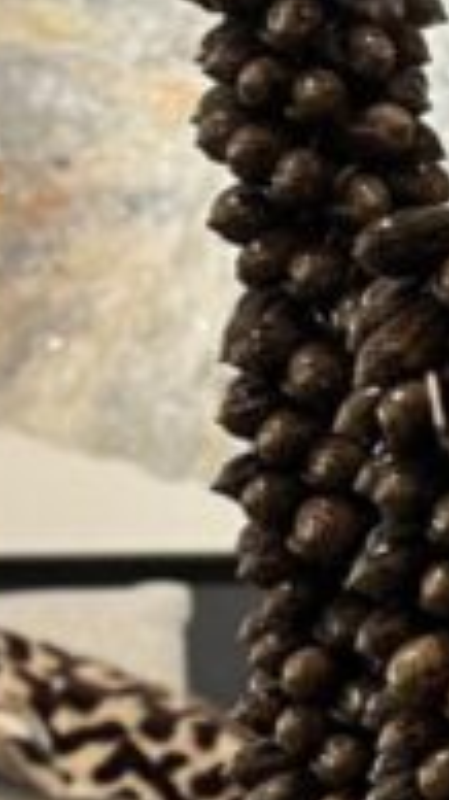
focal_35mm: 136
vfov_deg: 15.0
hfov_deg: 8.7
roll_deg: +2.9
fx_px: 2881
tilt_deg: -3.8
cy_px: 1062
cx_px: 655
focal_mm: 5.7
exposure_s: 1/50
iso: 100
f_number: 1.5
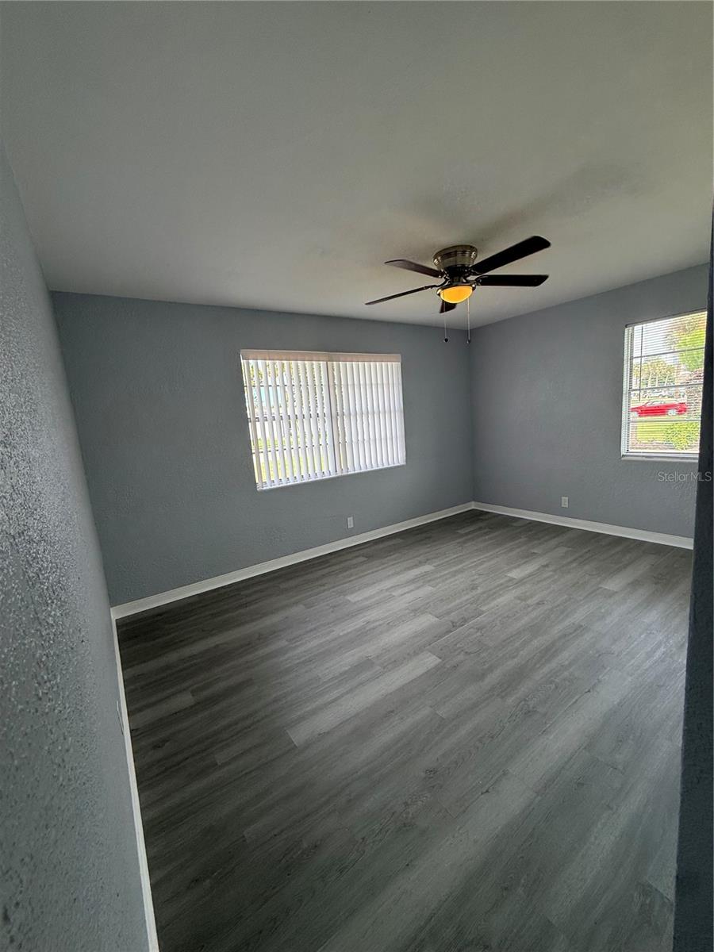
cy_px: 476
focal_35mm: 14
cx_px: 357
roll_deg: +3.6
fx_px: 385
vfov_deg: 102.1
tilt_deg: -8.9
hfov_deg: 85.7
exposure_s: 1/175
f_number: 2.2
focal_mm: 2.22
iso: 64
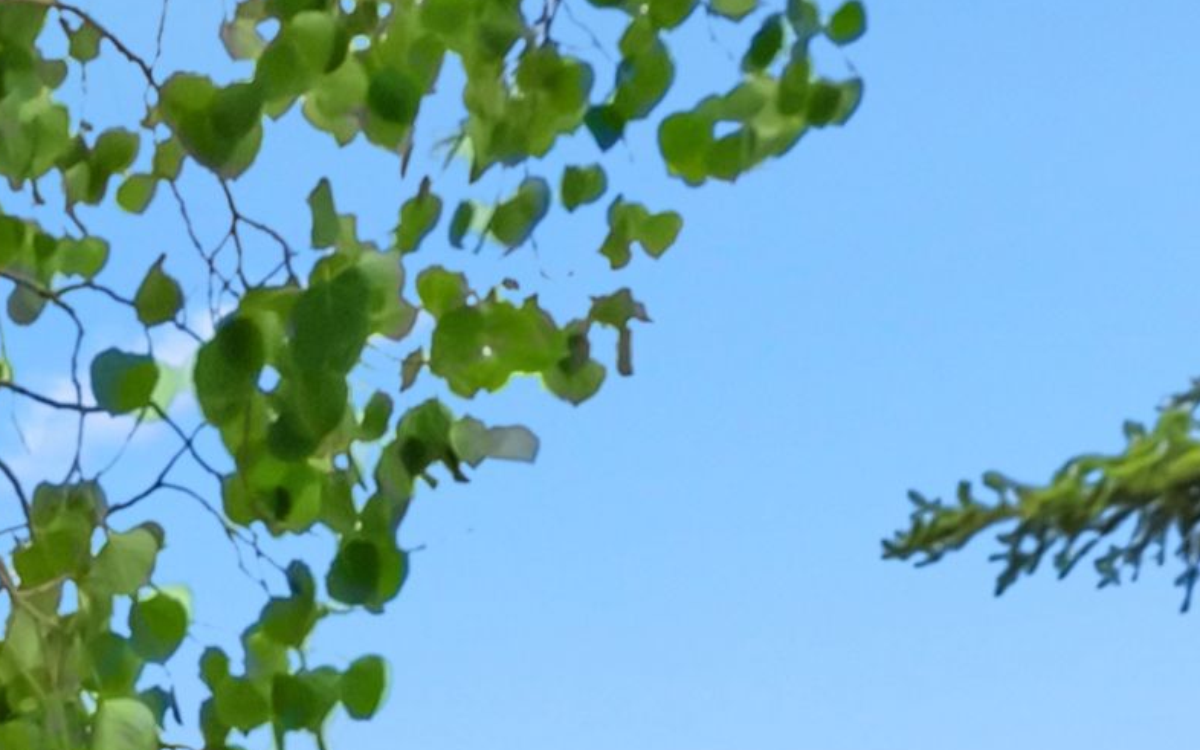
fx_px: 2518
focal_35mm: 77
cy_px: 1616
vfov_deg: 13.7
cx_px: -545
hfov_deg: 22.5
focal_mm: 14
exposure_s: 1/1250
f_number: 7.1
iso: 800
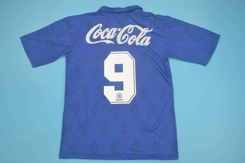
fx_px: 225
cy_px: 82
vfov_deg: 40.0
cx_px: 122
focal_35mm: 33
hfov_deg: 57.2
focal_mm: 22
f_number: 4
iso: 200
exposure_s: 1/100
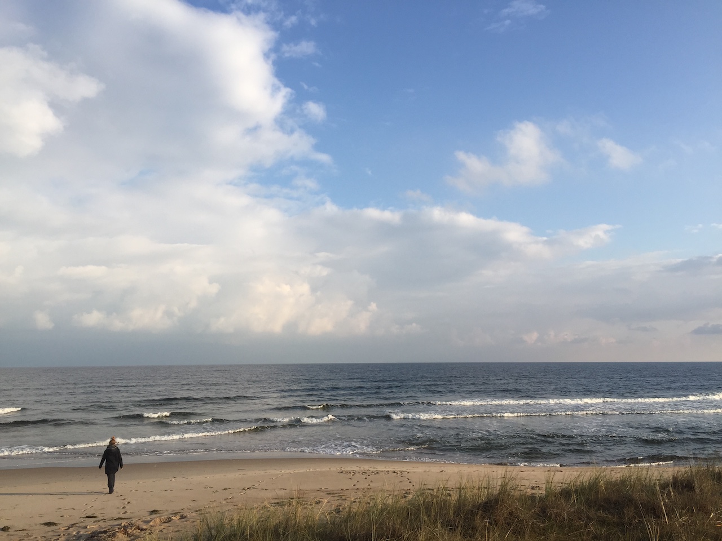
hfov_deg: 61.7
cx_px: 361
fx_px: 605
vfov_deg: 48.2
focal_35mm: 29
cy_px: 270
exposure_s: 1/1522
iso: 32
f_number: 2.2
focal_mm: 4.15
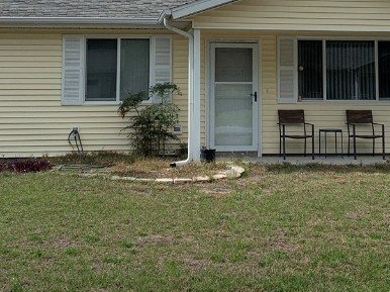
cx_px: 226
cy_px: 23
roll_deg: -0.7
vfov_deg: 20.8
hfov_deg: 28.1
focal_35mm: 69
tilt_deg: +5.9
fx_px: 777
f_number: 1.8
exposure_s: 1/4098
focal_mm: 4.25
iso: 25
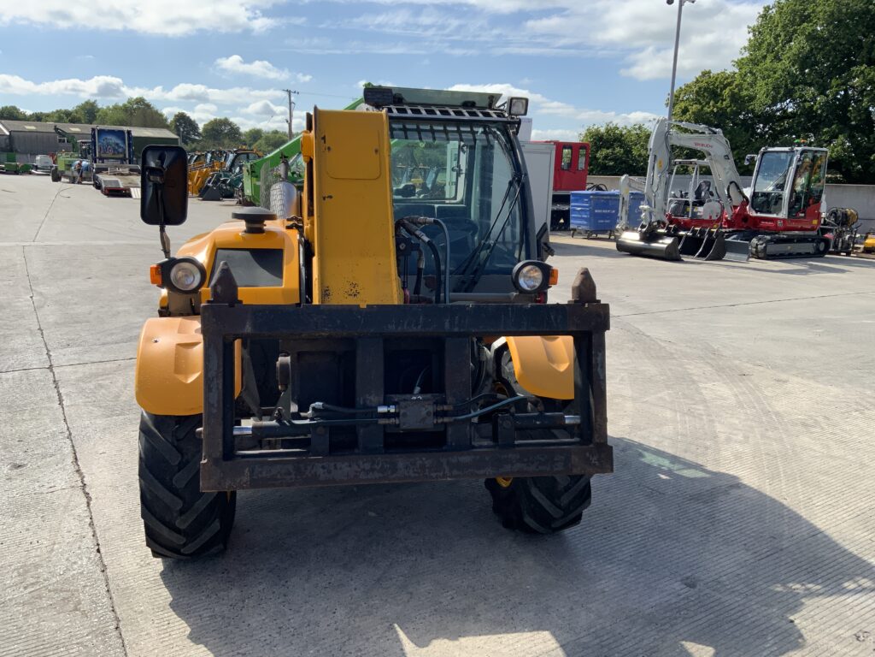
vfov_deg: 48.2
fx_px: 733
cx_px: 438
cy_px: 328
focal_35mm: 29
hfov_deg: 61.7
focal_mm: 3
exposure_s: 1/1577
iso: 16
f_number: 1.8
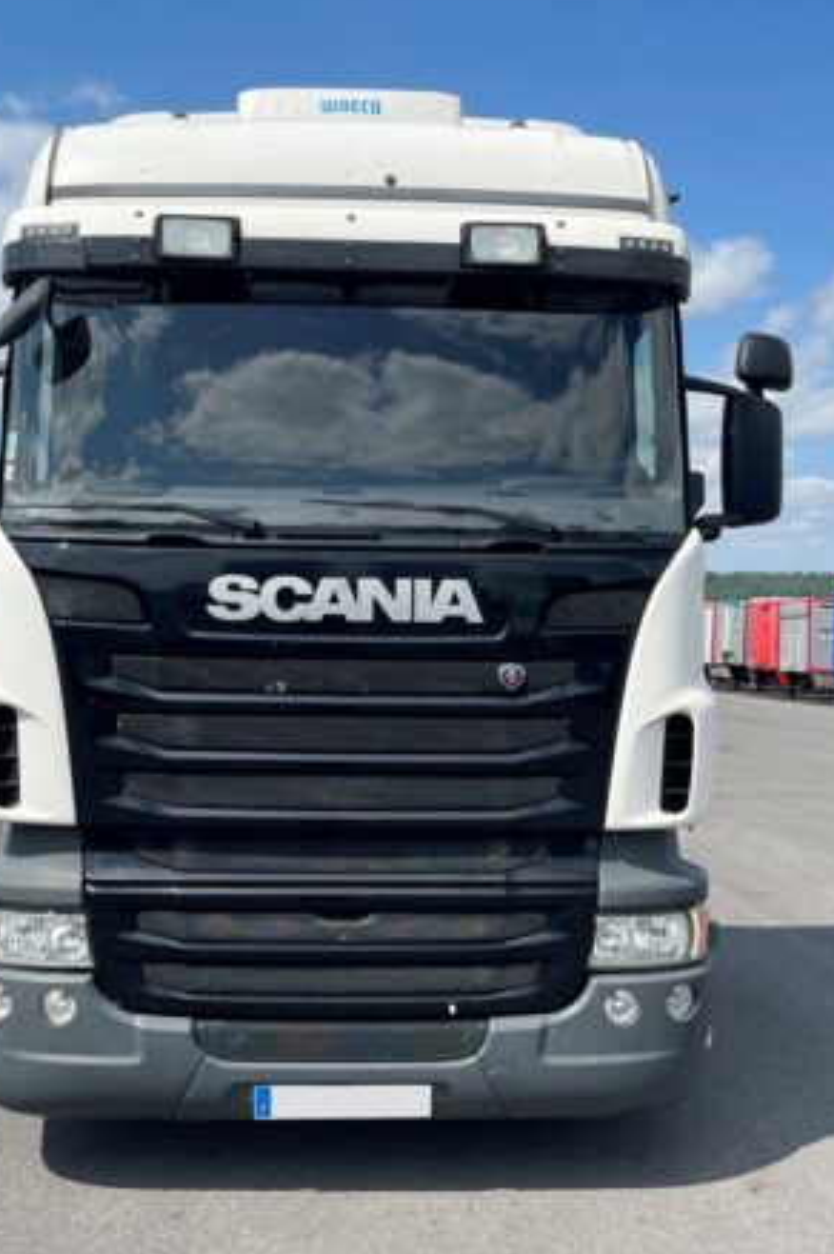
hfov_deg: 35.8
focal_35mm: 37
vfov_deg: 51.9
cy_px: 620
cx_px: 357
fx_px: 1288
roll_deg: +1.2
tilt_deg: +1.2
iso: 32
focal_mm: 4.2
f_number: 1.6
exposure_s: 1/3509
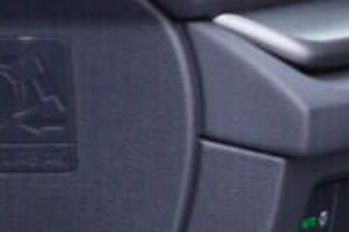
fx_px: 2603
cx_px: 1092
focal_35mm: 269
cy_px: -47
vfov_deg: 5.1
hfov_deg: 6.8
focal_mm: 24
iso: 160
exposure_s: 1/40
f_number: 2.8
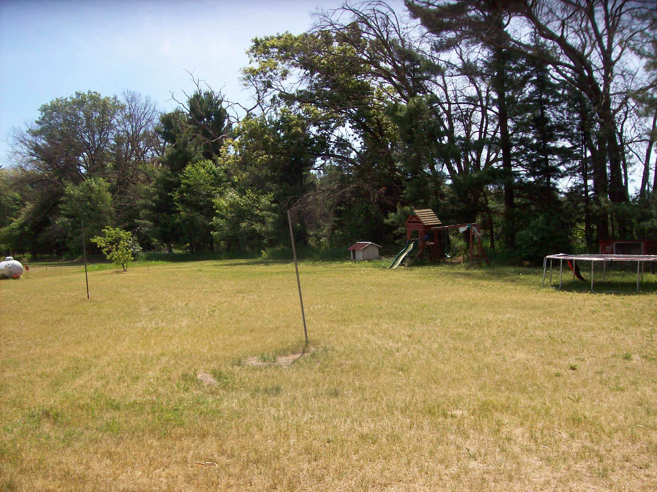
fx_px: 683
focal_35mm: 36
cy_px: 246
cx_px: 328
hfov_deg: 51.4
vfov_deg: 39.6
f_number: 4.8
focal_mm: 6
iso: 80
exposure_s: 1/472
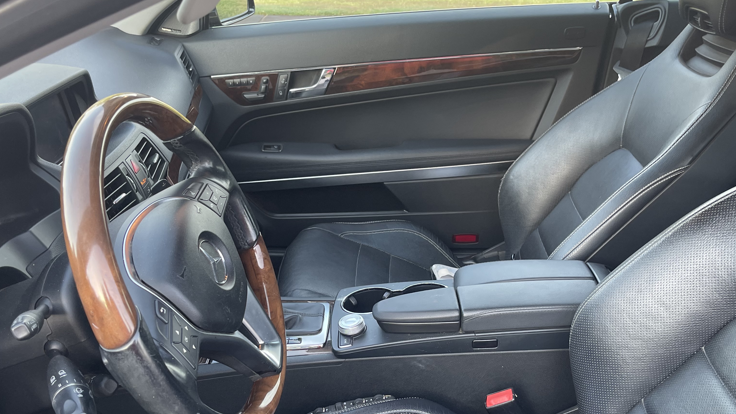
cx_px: 365
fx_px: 703
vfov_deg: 32.7
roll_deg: -1.1
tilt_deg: -28.7
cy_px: 255
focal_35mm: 36
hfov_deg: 55.3
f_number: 1.6
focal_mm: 5.1
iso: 80
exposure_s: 1/121
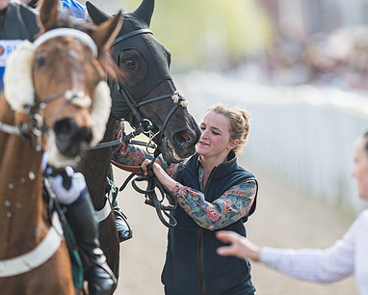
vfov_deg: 2.3
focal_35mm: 664
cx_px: 154
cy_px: 115
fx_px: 7236
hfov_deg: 2.9
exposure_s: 1/400
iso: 160
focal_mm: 400
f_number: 5
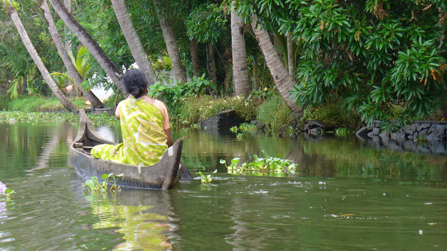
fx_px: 1529
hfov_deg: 16.6
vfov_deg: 9.4
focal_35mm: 129
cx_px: 223
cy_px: 110
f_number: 3.7
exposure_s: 1/100
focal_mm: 19.4
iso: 64
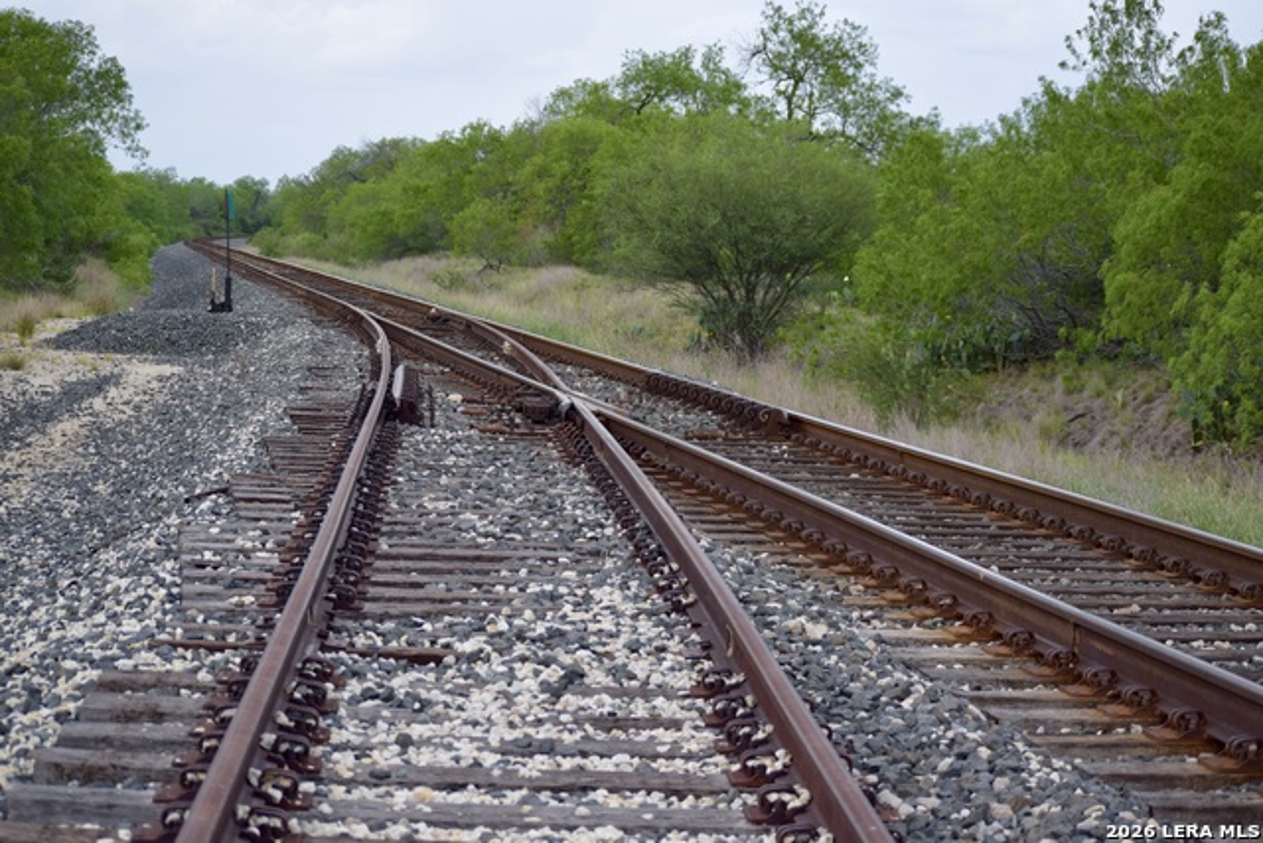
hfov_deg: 24.6
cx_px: 632
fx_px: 2895
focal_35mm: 82
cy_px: 422
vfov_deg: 16.6
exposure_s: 1/800
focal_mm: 55
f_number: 4
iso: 200
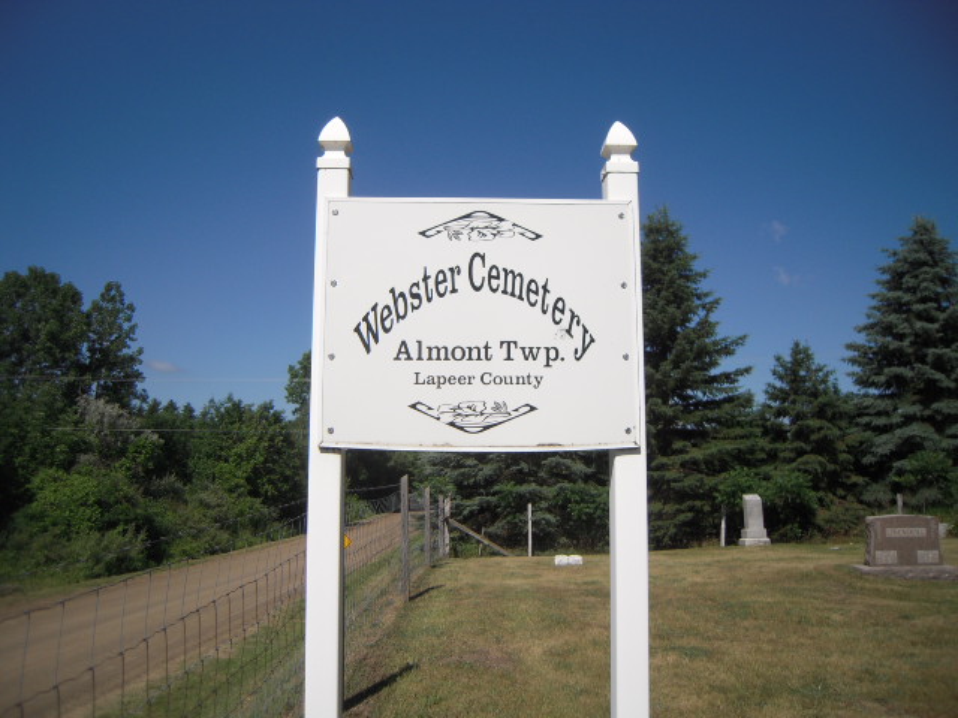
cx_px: 479
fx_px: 775
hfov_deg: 63.4
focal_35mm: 28
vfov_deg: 49.7
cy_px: 359
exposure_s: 1/800
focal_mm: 5
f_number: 5.4
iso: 100
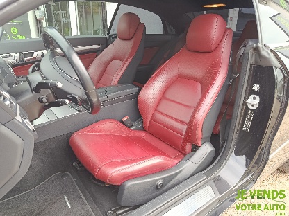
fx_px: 200
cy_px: 108
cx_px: 144
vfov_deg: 56.8
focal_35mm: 24
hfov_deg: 71.6
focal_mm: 5.24
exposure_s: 1/100
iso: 337
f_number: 1.7
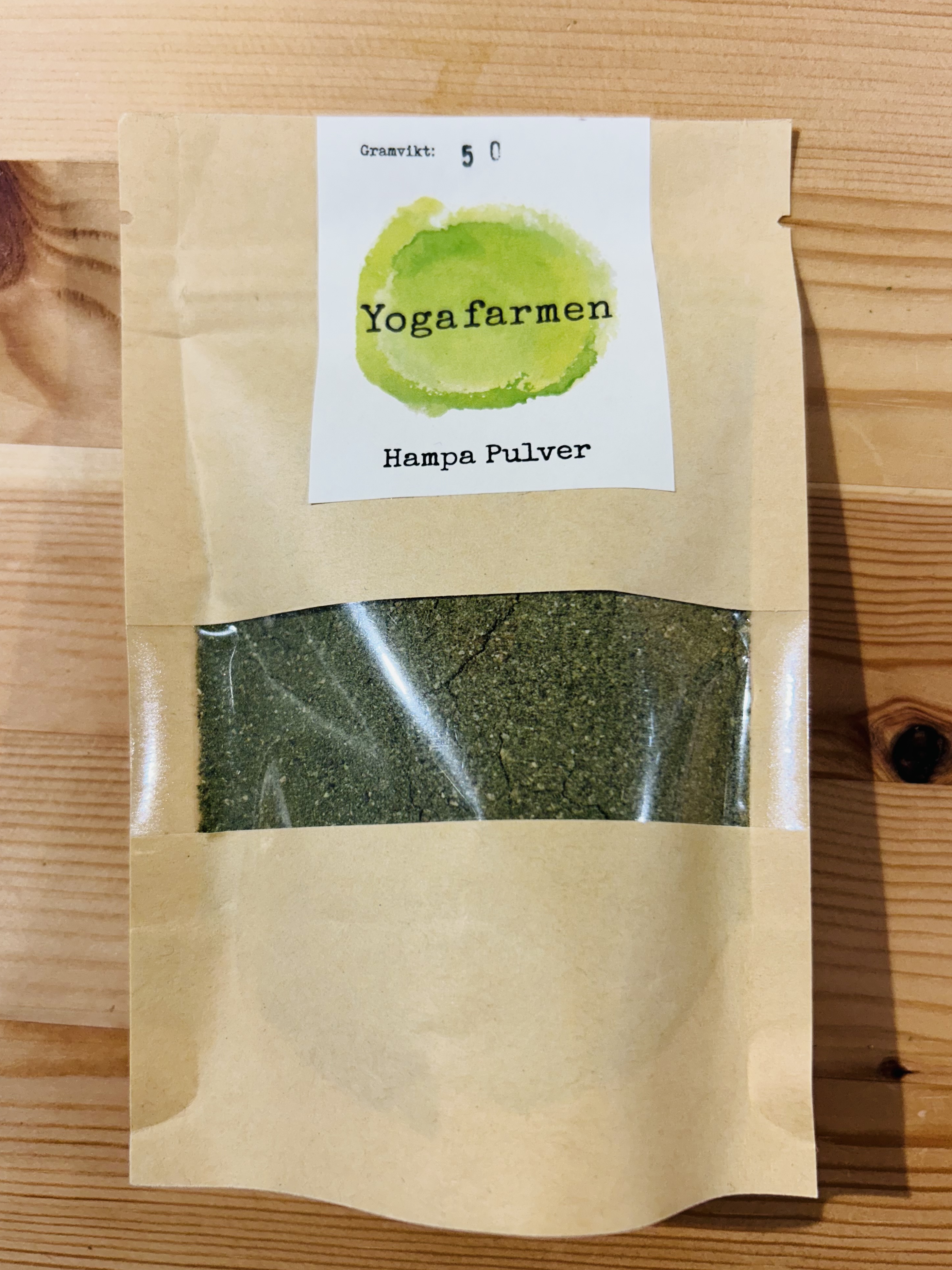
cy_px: 642
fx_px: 990
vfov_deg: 65.3
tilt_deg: -88.4
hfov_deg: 51.4
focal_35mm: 27
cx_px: 470
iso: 64
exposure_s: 1/100
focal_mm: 5.7
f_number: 1.5
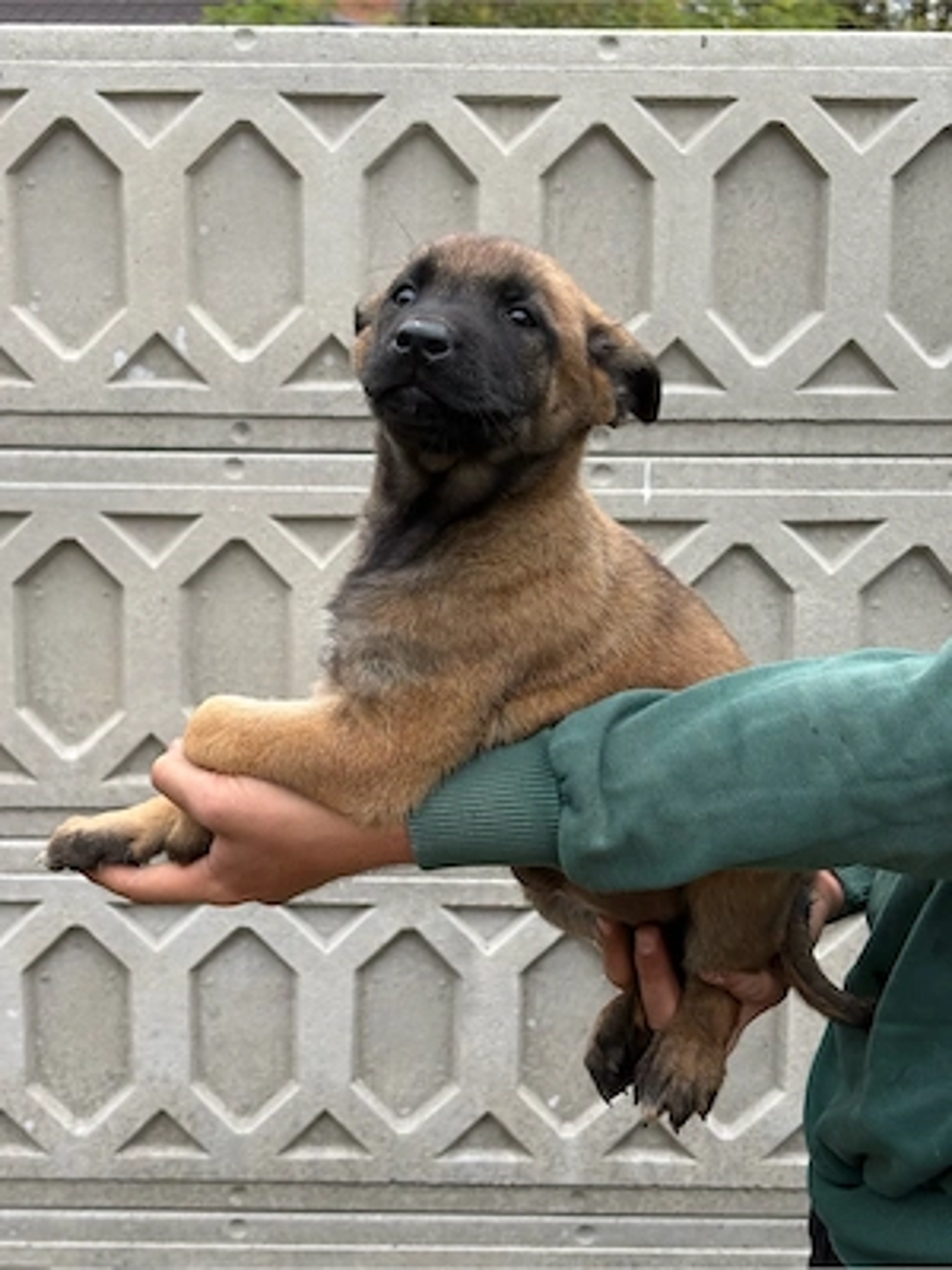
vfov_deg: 36.8
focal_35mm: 52
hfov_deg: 28.0
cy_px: 635
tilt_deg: -10.5
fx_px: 1907
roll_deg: +0.1
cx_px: 476
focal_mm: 5.96
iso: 32
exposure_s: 1/234
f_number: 1.6
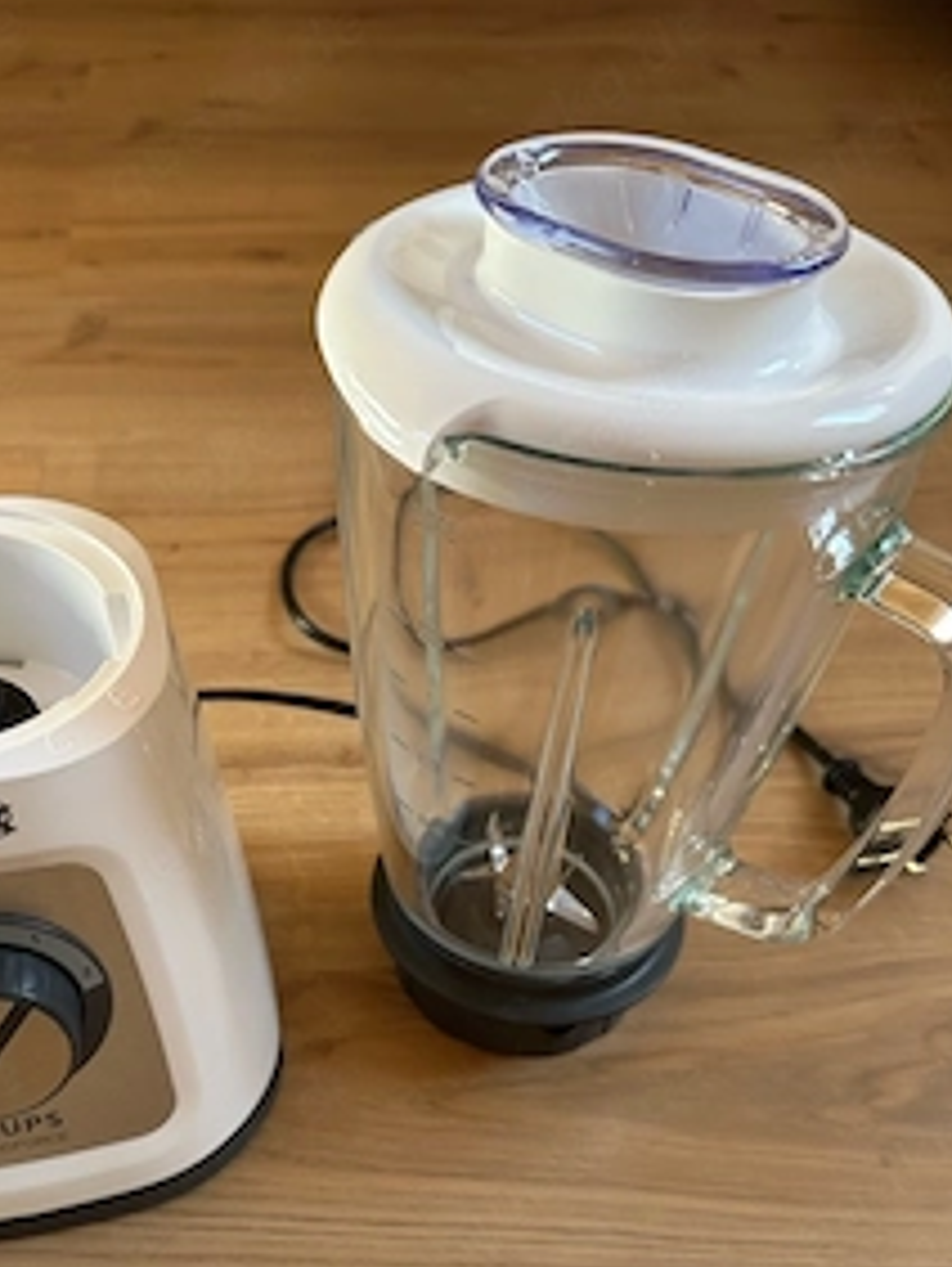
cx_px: 332
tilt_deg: -46.3
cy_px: 854
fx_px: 1245
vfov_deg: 52.8
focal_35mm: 34
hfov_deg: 41.4
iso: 125
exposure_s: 1/121
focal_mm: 6.86
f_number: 1.78
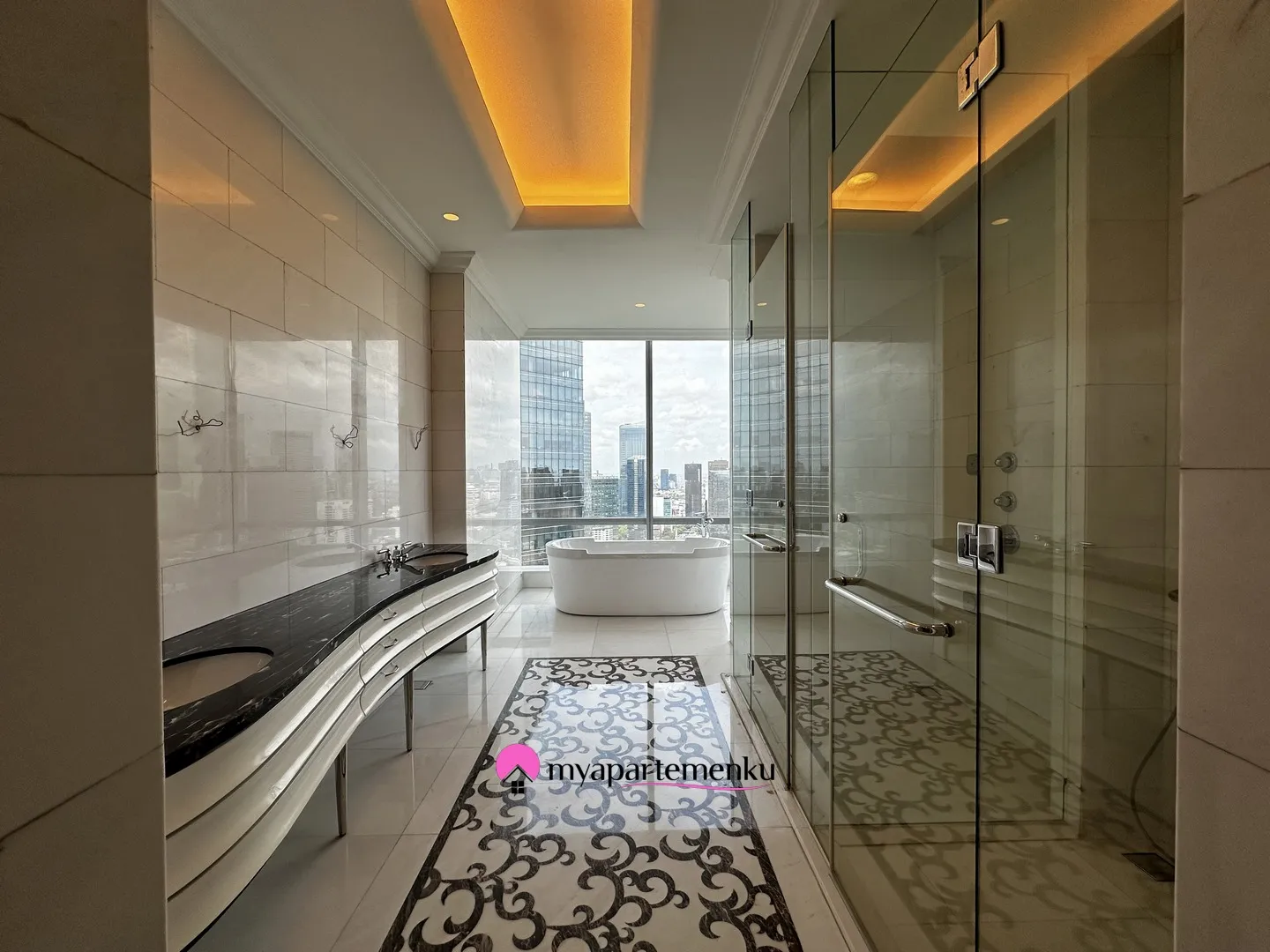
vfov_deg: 85.7
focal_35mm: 14
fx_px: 514
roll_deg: +0.5
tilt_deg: -0.4
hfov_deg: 102.1
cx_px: 635
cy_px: 476
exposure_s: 1/432
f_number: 2.2
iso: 40
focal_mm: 2.22
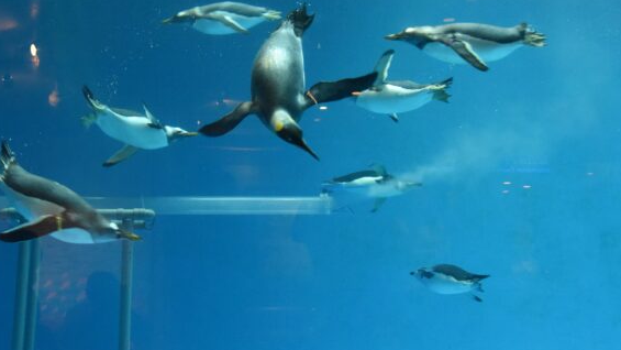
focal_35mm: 52
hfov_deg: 39.7
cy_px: 88
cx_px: 246
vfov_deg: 22.8
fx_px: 856
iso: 6400
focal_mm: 34
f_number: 5
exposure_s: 1/100
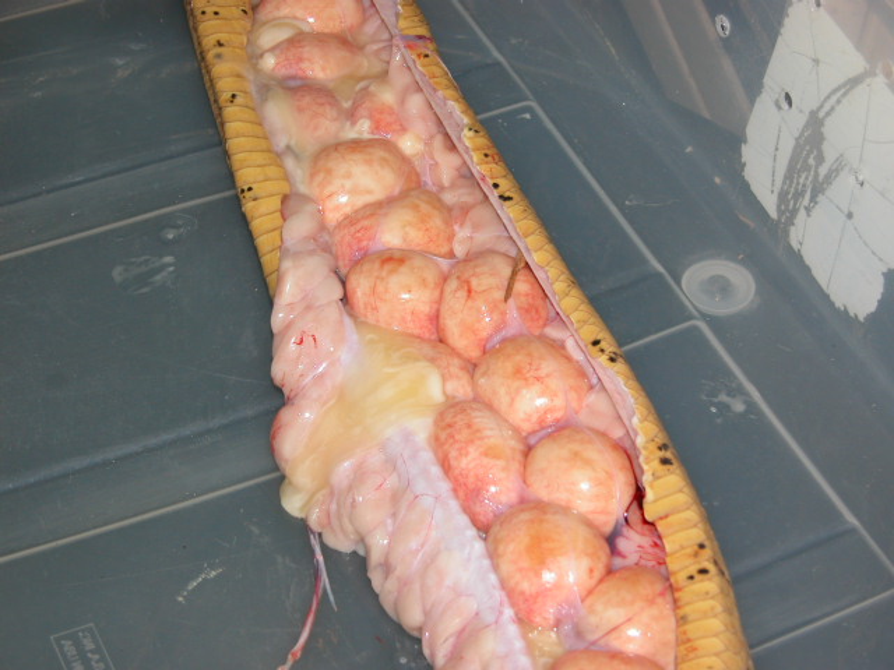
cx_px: 447
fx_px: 2144
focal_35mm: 83
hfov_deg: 23.6
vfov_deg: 17.8
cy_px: 335
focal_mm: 21
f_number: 3.5
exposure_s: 1/125
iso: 100
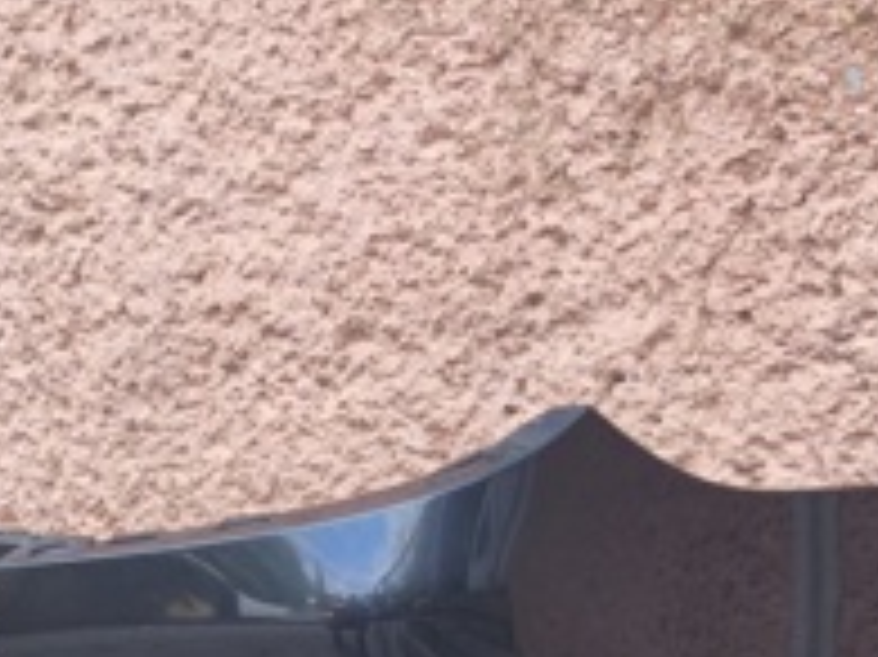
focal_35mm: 151
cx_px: -207
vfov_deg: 9.5
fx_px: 3828
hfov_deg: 12.7
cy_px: 1076
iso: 50
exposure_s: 1/228
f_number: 1.6
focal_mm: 6.57
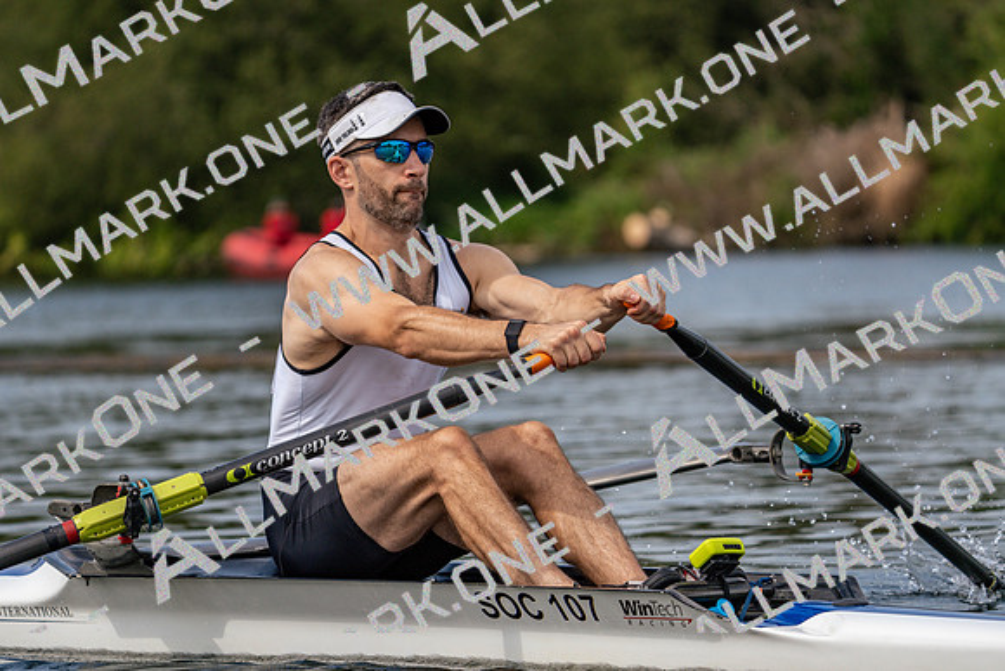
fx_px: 6925
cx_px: 502
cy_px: 336
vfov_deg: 5.5
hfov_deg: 8.3
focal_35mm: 248
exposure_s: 1/1600
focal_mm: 248
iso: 320
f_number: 5.6
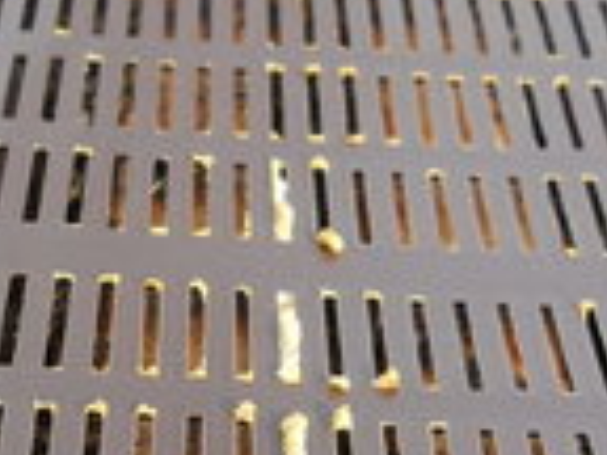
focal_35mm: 100
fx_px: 1754
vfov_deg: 14.8
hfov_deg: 19.6
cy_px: 251
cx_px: 308
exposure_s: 1/160
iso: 80
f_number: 3.1
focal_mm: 6.72
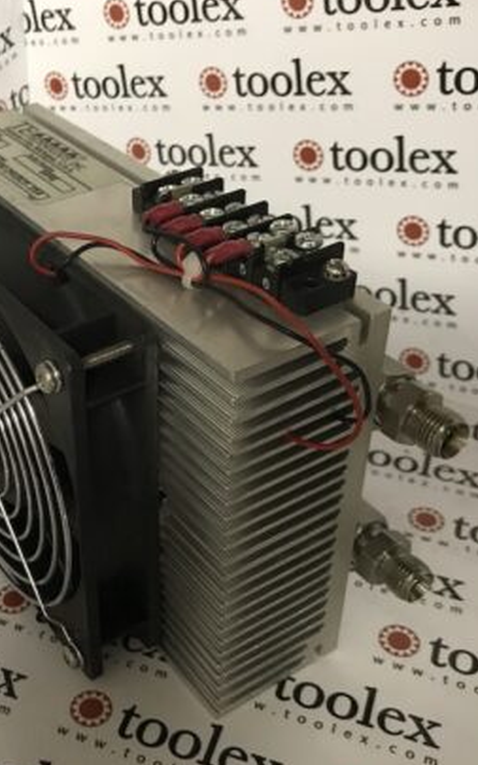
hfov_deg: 28.6
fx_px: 917
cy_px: 397
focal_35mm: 44
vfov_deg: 45.3
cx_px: 104
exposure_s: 1/11
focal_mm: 3.99
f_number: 1.8
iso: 100
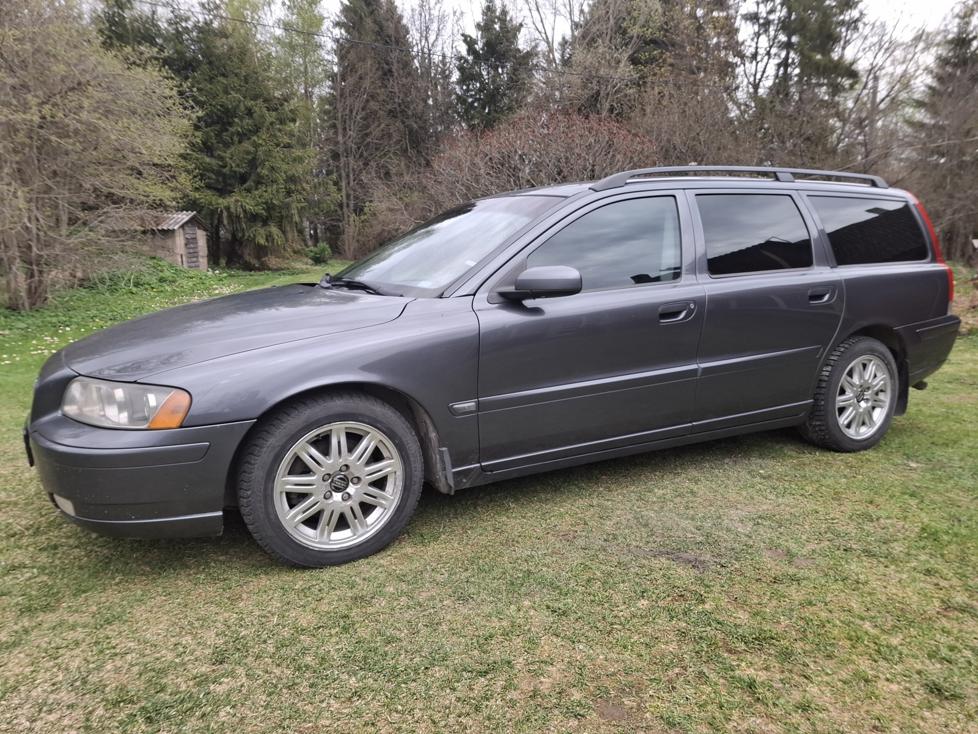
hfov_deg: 73.9
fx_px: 650
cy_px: 367
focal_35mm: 23
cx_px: 489
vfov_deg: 58.9
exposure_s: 1/219
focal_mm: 5.54
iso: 50
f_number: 1.8
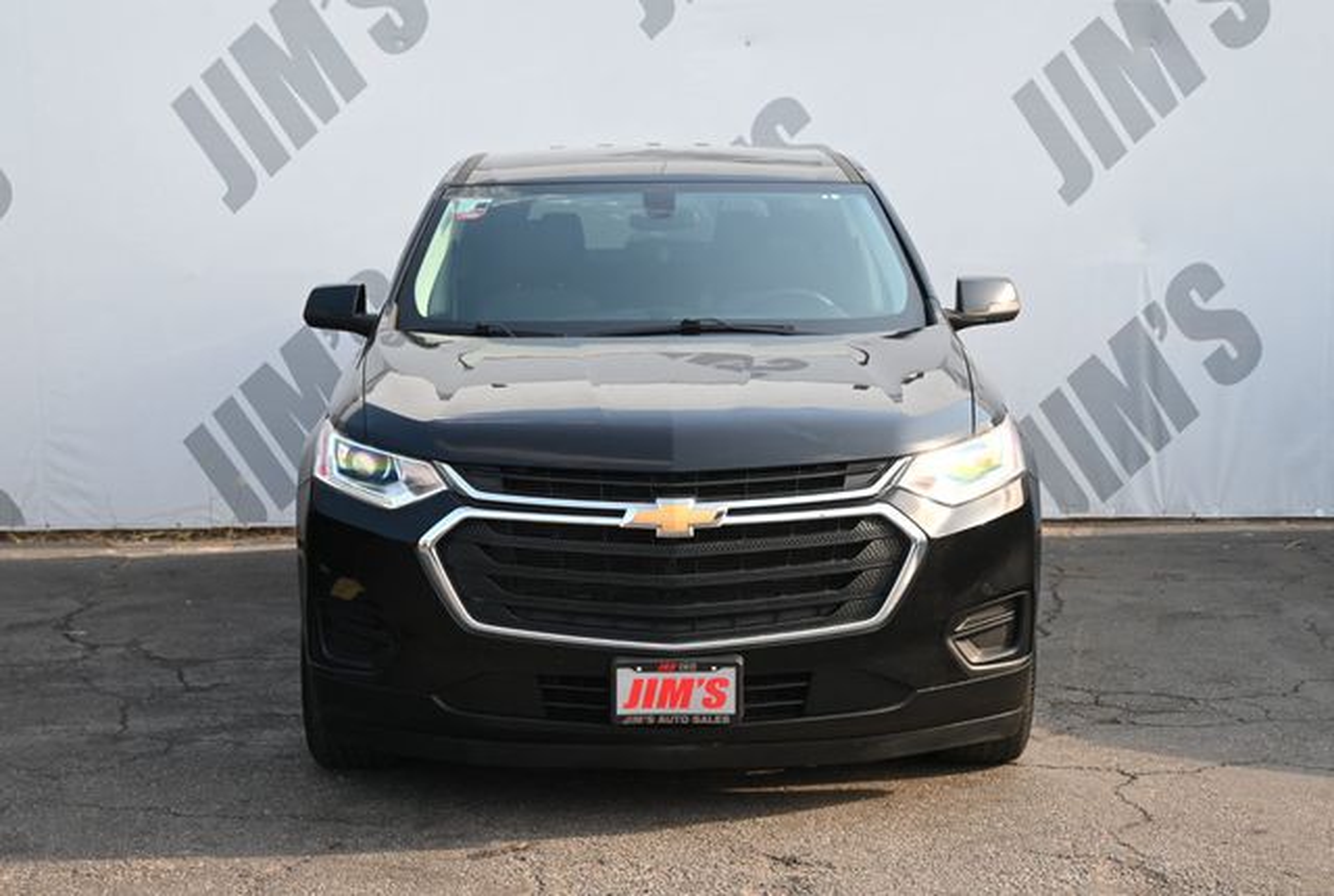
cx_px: 667
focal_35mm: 58
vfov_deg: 23.3
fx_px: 2173
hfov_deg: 34.1
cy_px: 448
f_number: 5.6
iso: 400
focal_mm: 39
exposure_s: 1/160
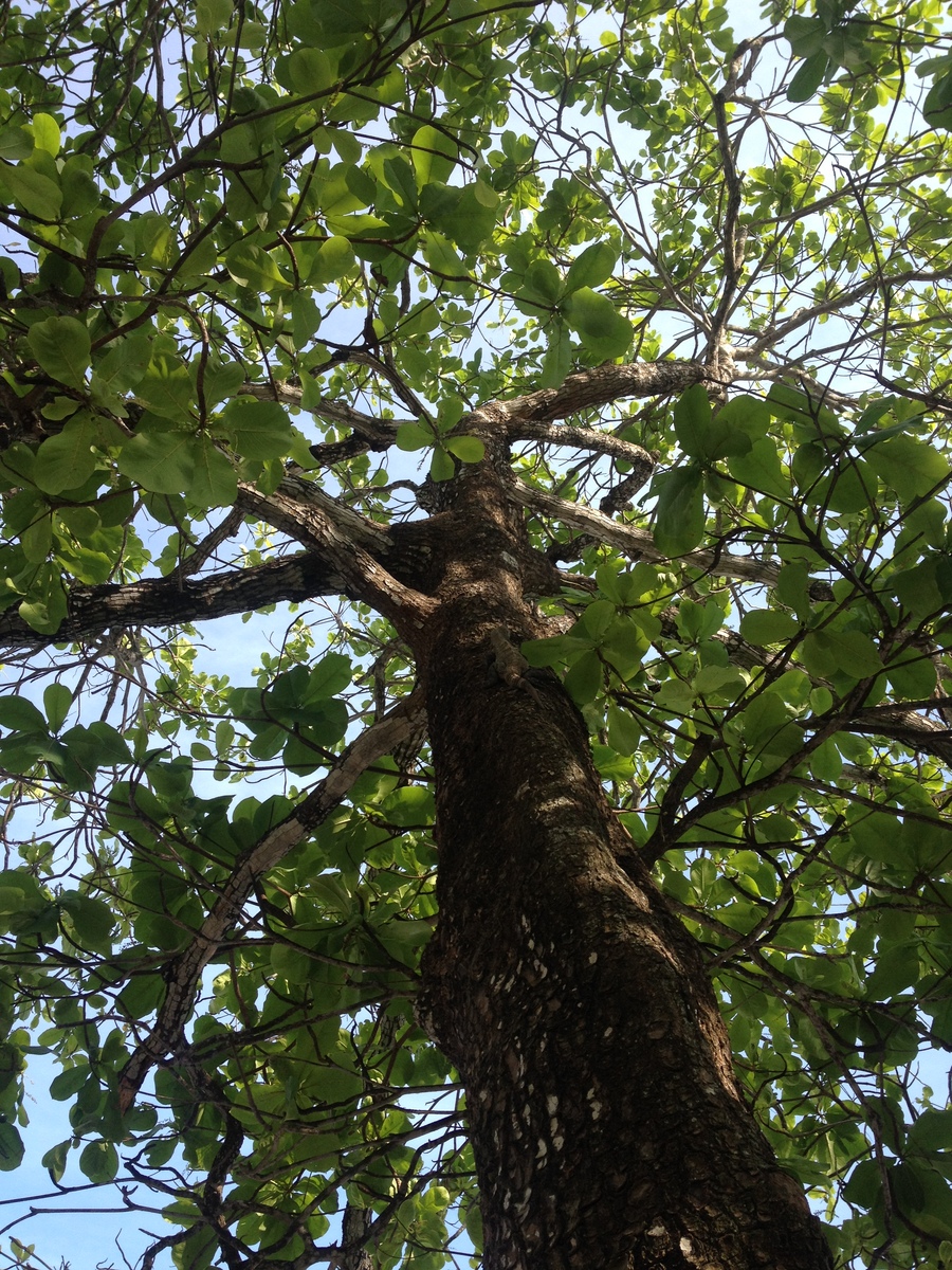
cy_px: 635
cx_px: 476
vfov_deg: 52.6
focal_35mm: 35
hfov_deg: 40.7
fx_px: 1283
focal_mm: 4.28
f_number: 2.4
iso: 50
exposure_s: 1/546
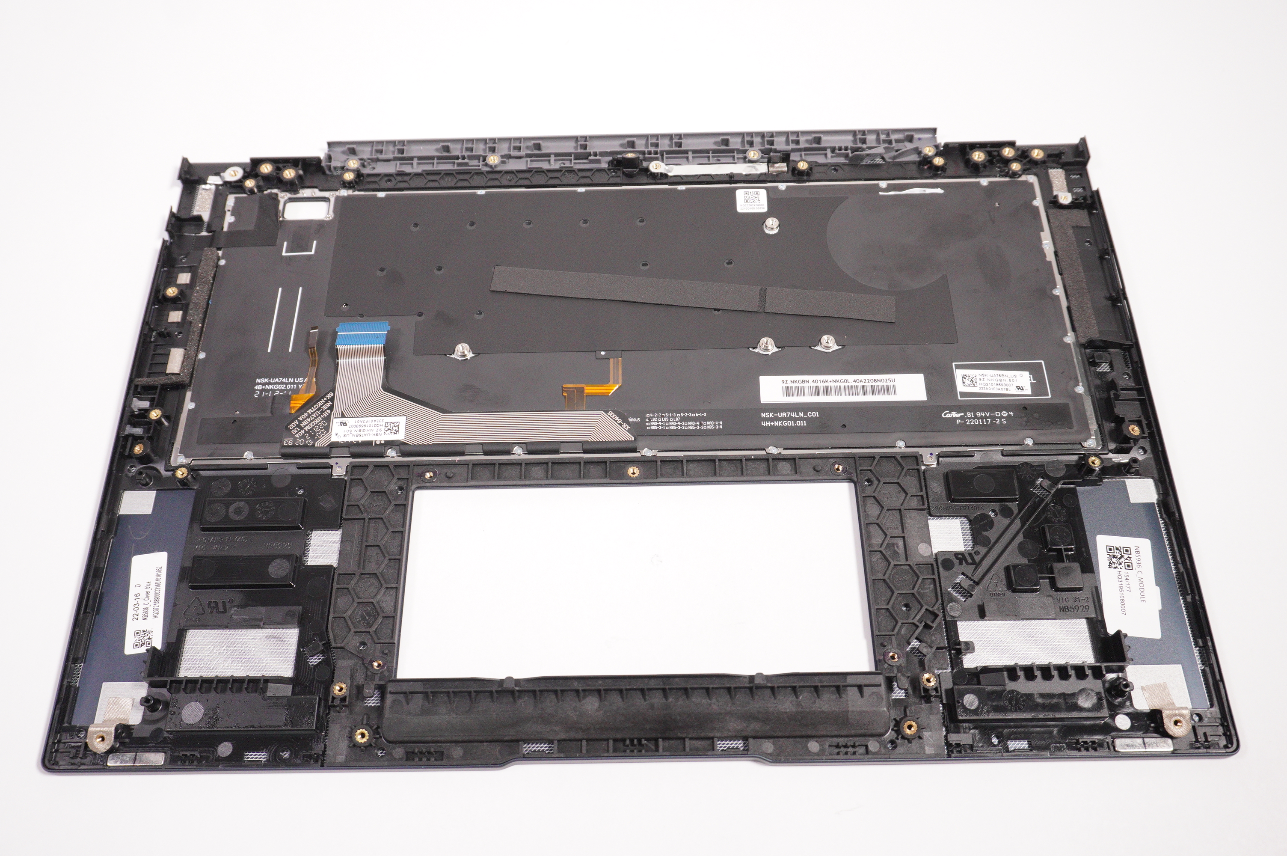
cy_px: 428
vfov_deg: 41.6
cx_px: 644
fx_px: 1125
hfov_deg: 59.5
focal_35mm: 32
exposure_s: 1/250
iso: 1600
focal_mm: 21
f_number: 5.6
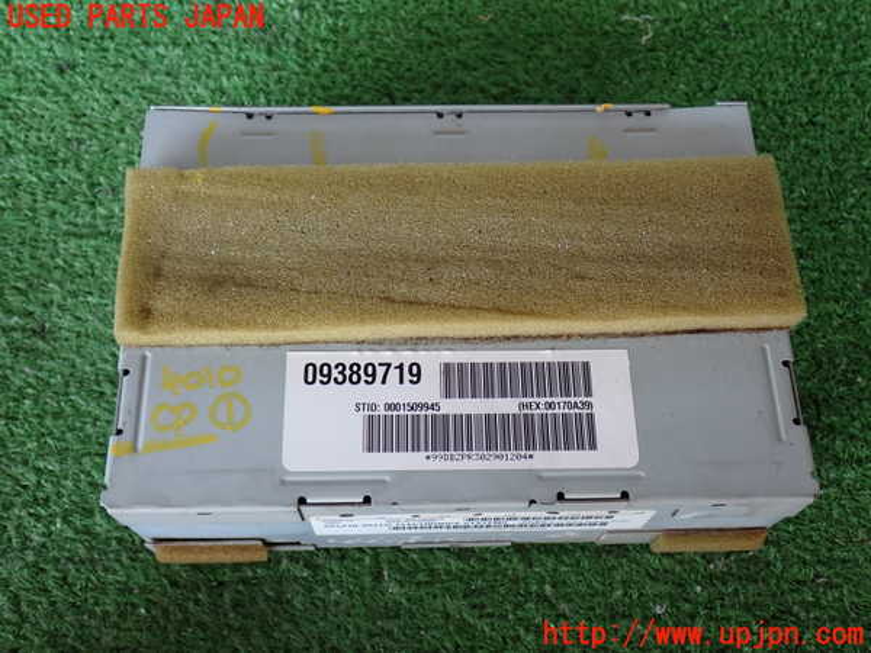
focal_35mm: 38
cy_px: 326
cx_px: 436
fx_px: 956
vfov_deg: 37.7
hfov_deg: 49.0
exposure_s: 1/80
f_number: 2.7
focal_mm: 6.83
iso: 160
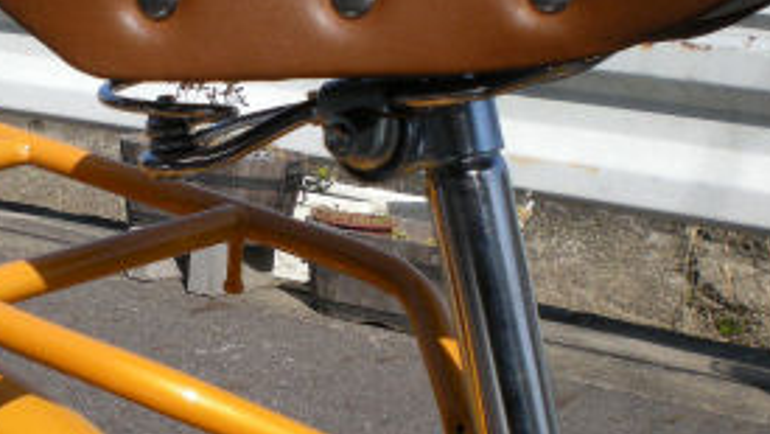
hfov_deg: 27.1
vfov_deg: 15.6
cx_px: 182
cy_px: 325
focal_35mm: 77
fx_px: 1573
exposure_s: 1/536
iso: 64
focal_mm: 6.3
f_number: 4.6
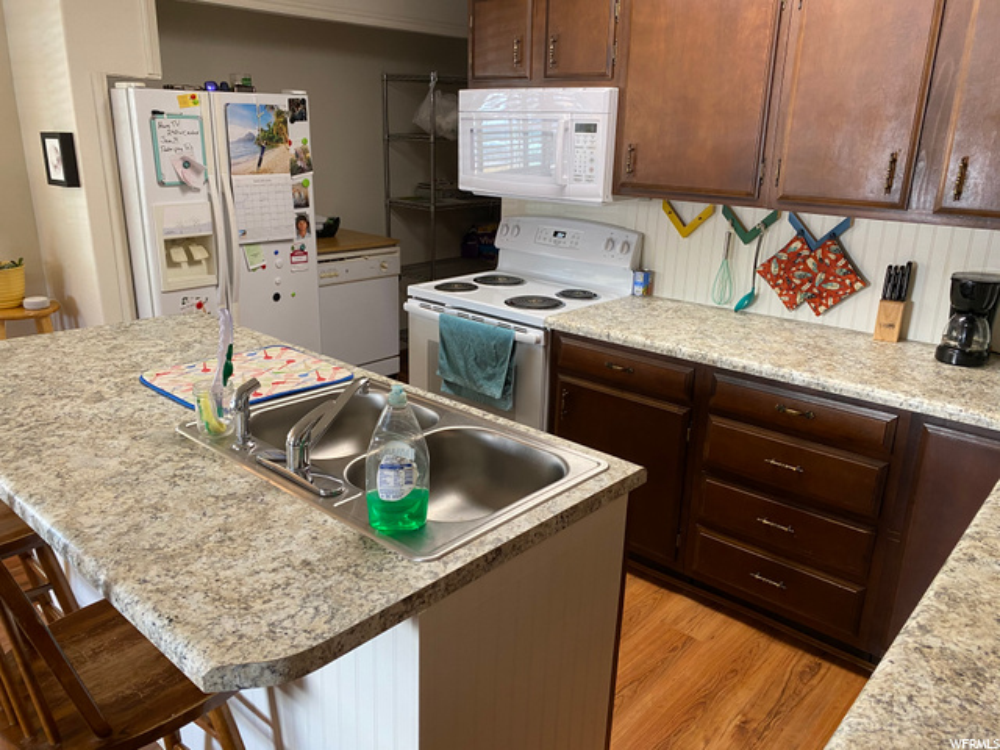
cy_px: 375
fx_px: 751
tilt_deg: -17.3
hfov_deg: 67.3
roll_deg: -1.4
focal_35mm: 26
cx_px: 500
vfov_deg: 53.1
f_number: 1.8
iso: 125
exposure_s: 1/60
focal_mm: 4.25
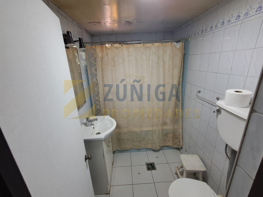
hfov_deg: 94.5
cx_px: 132
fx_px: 122
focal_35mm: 16
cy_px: 98
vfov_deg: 78.1
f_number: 2.2
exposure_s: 1/50
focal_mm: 1.64
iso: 160
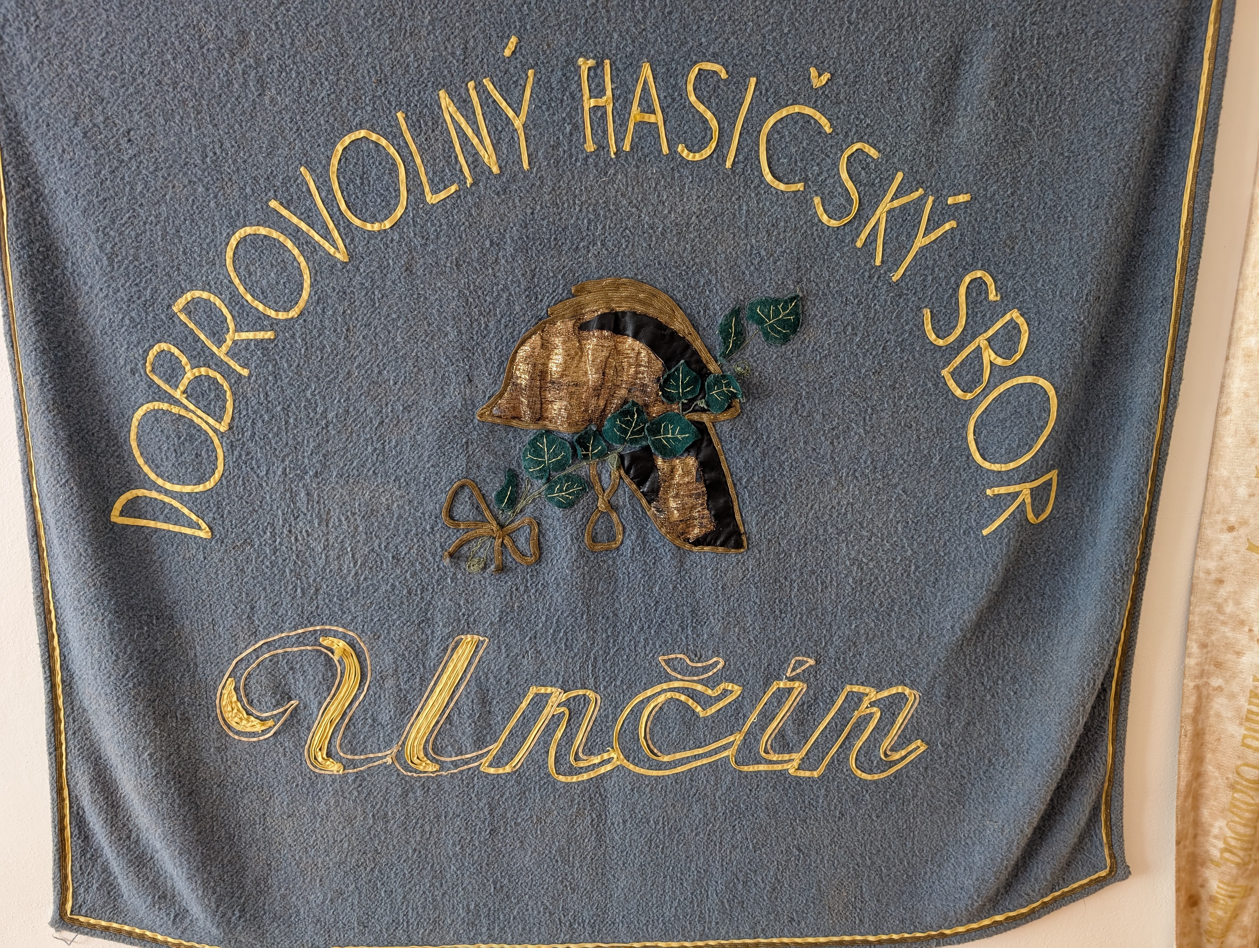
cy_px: 474
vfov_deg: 56.9
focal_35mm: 24
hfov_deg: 71.5
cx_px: 630
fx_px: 874
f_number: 1.68
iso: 393
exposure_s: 1/58.2
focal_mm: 6.9
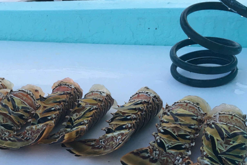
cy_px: 116
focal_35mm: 50
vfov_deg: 26.8
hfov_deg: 38.9
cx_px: 72
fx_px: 343
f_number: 2.2
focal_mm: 4.15
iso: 32
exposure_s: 1/30
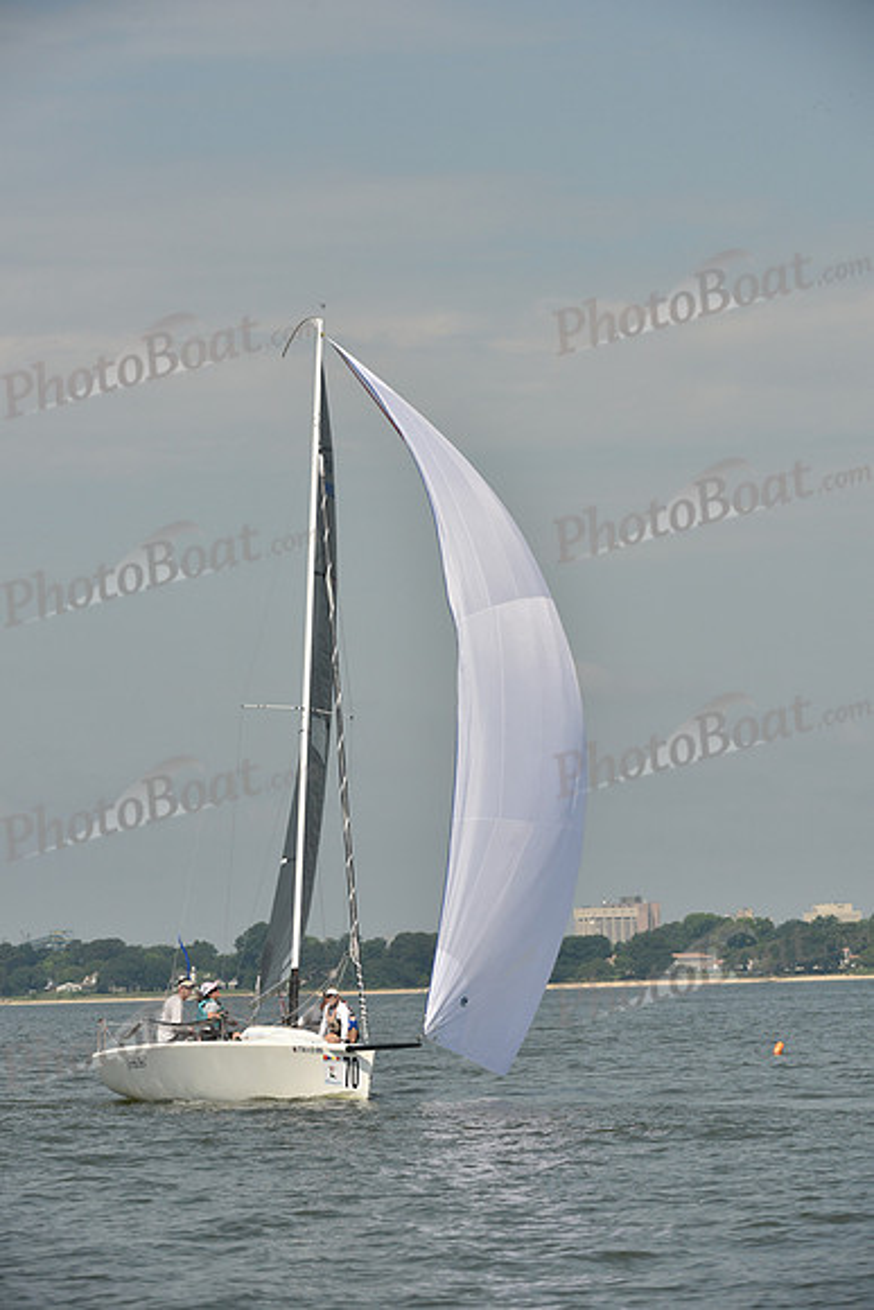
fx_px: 7278
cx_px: 437
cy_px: 655
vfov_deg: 10.3
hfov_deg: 6.9
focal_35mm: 200
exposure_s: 1/1250
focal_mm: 200
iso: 320
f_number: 8
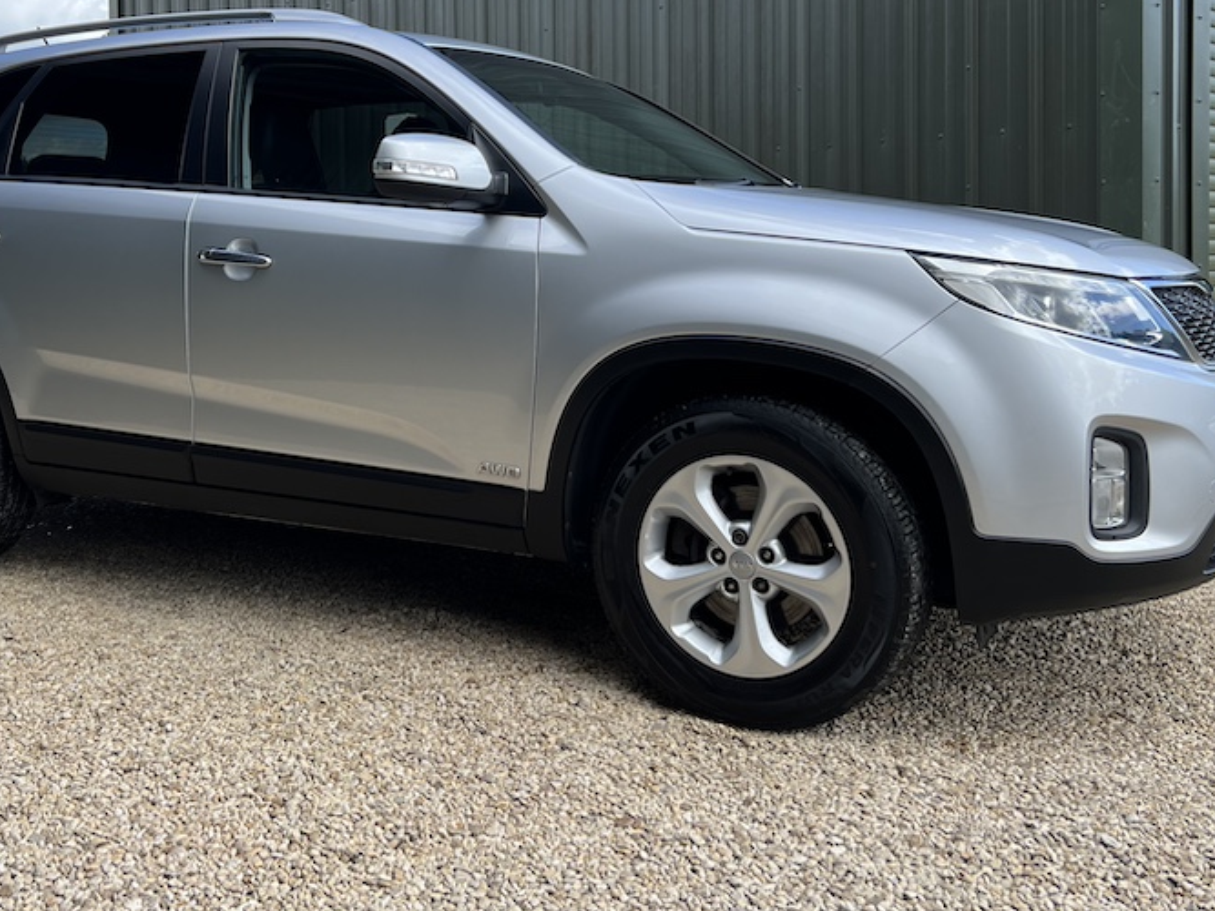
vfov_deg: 36.3
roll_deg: +0.8
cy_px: 282
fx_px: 1369
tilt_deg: -0.5
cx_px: 492
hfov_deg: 47.6
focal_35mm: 39
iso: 50
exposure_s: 1/1361
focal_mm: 5.7
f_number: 1.5
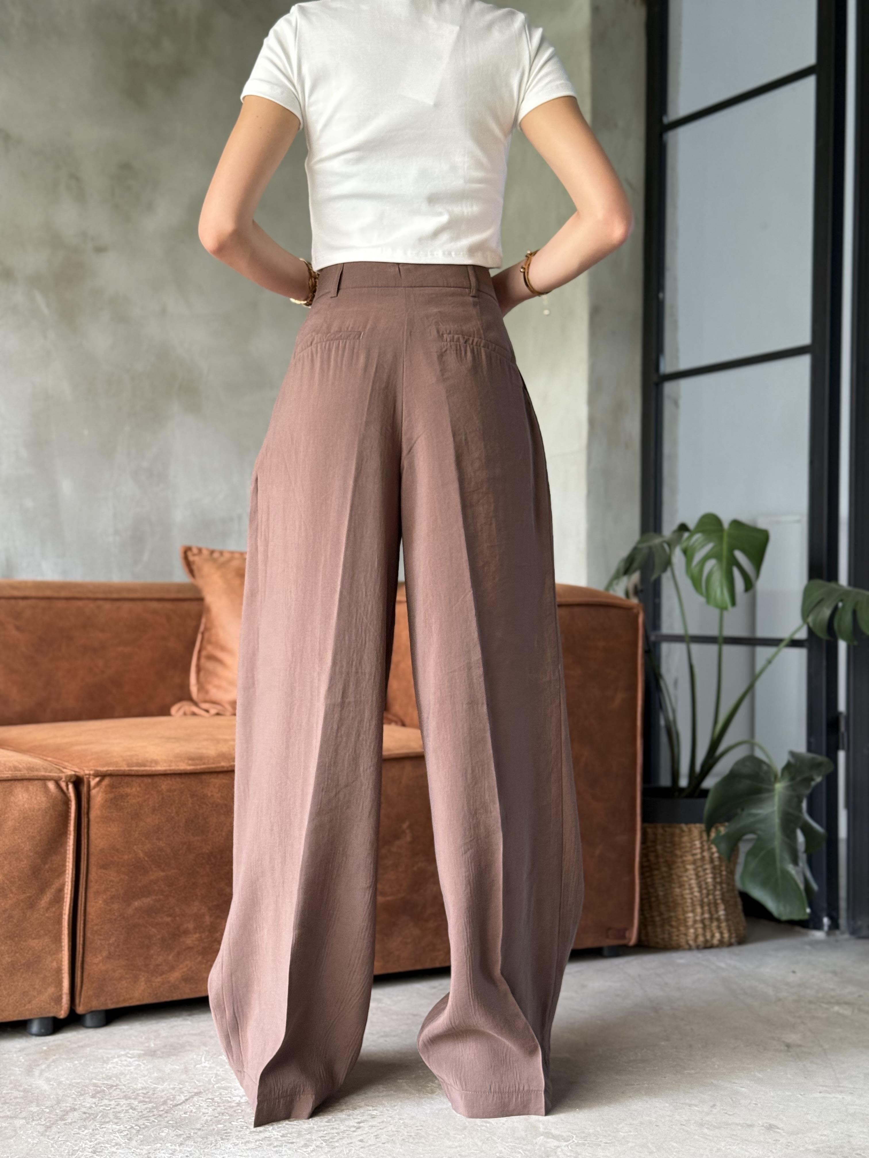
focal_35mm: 48
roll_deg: -0.7
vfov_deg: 39.7
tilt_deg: +1.0
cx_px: 434
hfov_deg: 30.3
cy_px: 579
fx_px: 1607
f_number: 1.78
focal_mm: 6.76
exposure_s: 1/60
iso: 100
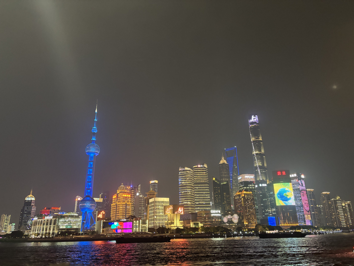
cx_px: 177
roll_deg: +0.9
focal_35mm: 26
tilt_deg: +19.2
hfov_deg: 67.3
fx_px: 266
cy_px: 133
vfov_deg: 53.1
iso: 640
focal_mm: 5.96
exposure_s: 1/37
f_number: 1.6
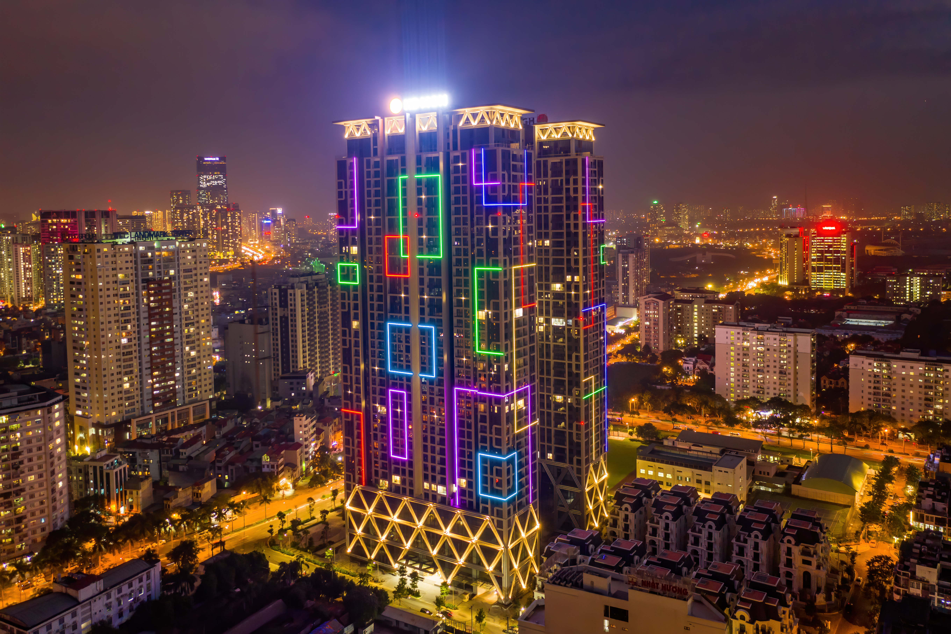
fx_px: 739
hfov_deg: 65.5
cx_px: 476
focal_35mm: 28
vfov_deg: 46.4
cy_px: 317
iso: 400
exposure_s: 1/5
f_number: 2.8
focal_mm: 10.26
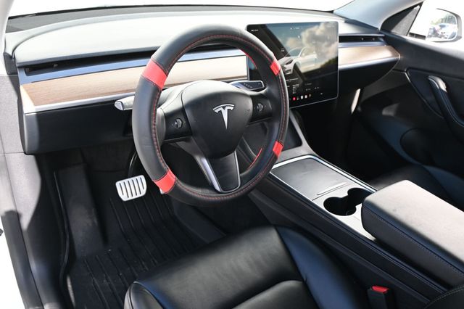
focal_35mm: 30
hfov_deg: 62.0
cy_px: 154
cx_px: 232
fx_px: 386
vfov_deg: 43.6
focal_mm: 20
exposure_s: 1/250
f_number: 4
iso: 320
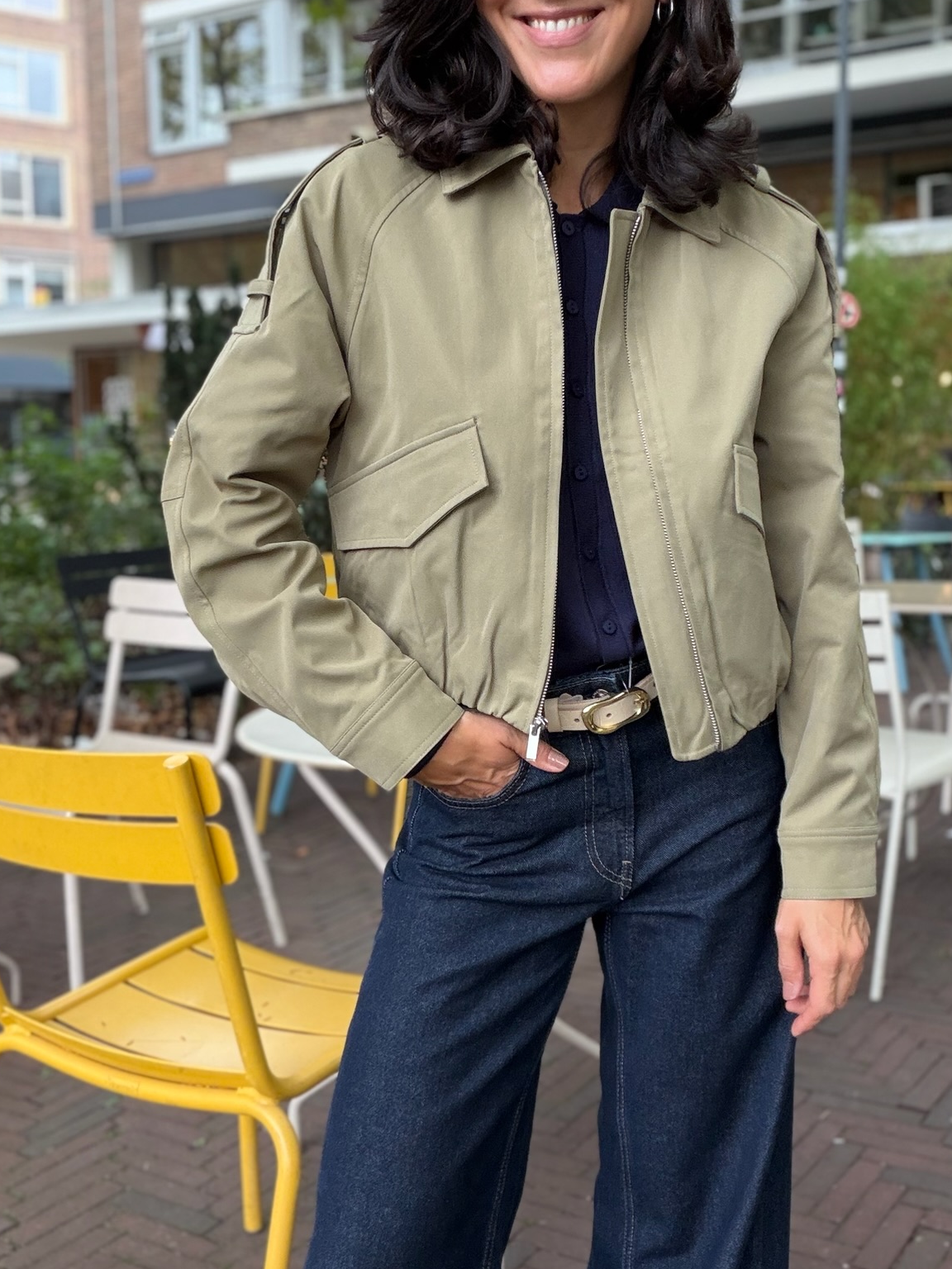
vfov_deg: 46.8
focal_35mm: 40
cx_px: 545
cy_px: 587
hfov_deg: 35.9
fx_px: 1467
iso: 80
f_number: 1.9
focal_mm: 2.71
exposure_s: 1/78
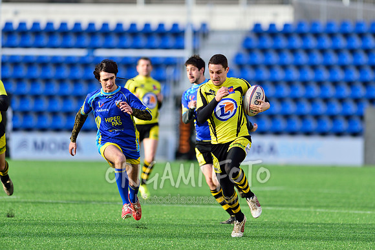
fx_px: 3126
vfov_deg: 4.6
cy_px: 125
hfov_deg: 6.9
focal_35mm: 300
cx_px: 188
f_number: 2.8
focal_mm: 300
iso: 400
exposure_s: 1/1000
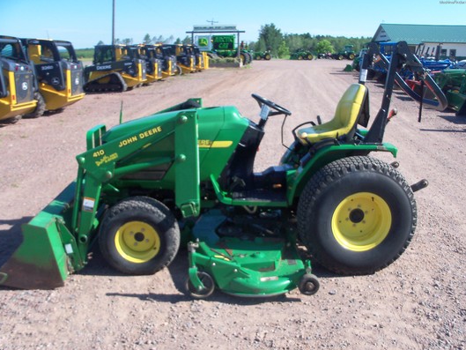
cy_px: 178
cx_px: 233
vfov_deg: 39.7
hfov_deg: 51.3
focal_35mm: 36
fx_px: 485
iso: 80
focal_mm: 6.3
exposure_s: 1/640
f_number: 3
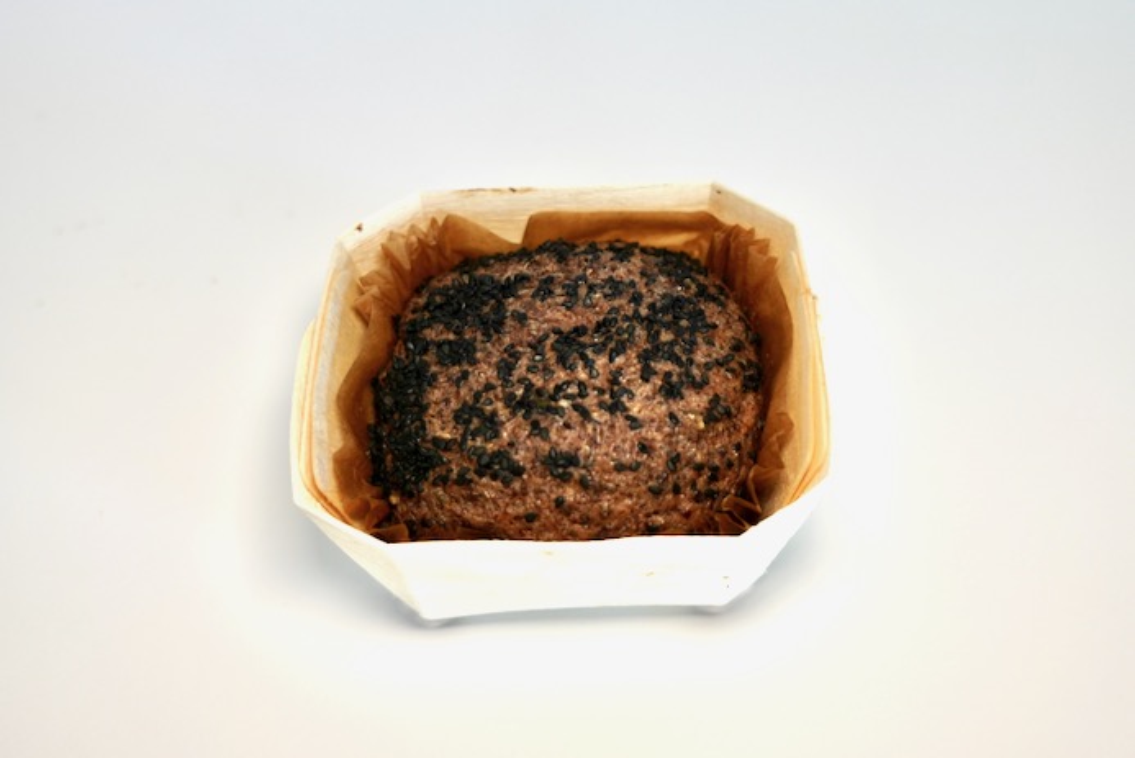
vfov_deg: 36.9
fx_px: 1136
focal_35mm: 36
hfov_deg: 53.1
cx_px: 568
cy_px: 379
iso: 400
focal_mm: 36
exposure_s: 1/250
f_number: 4
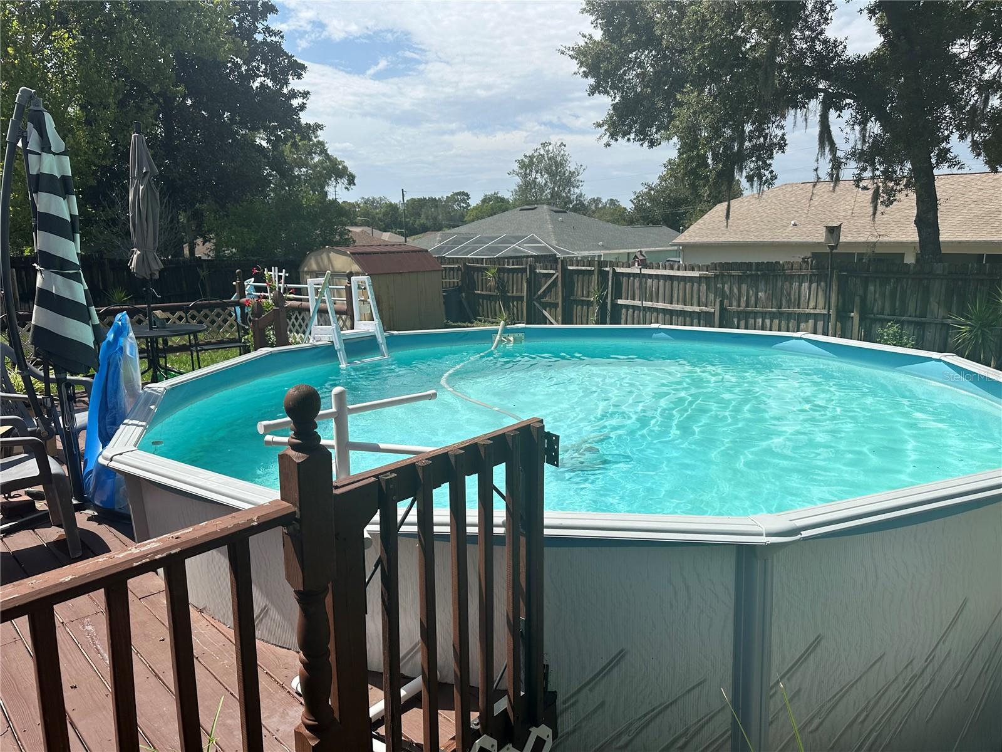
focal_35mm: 24
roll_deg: +0.2
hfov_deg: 71.6
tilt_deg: -11.4
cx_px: 501
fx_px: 695
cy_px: 376
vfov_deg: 56.8
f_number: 1.78
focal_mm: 6.86
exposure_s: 1/6211
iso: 80
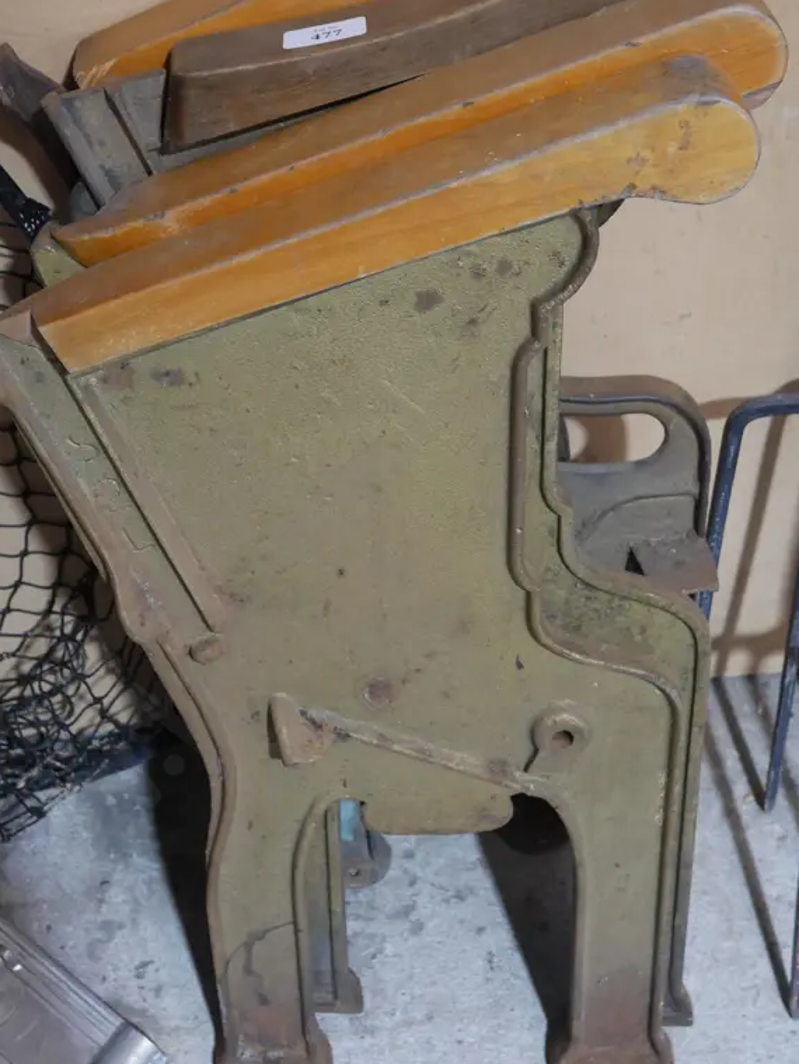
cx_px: 402
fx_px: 1660
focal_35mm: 54
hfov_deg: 27.1
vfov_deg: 35.4
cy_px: 423
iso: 1250
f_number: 4.5
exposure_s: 1/60
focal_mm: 20
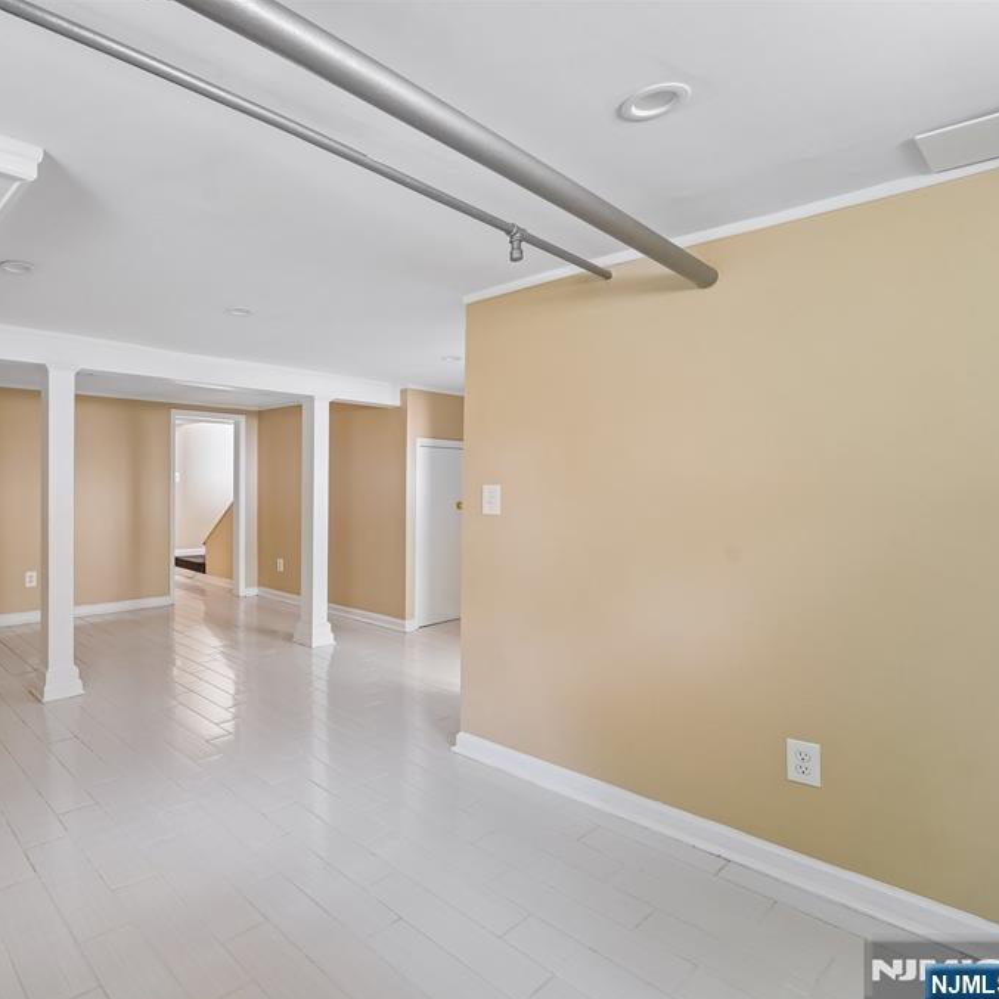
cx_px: 258
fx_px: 588
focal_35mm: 18
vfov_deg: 80.7
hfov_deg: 75.3
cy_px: 502
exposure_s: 2
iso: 400
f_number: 8
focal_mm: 14
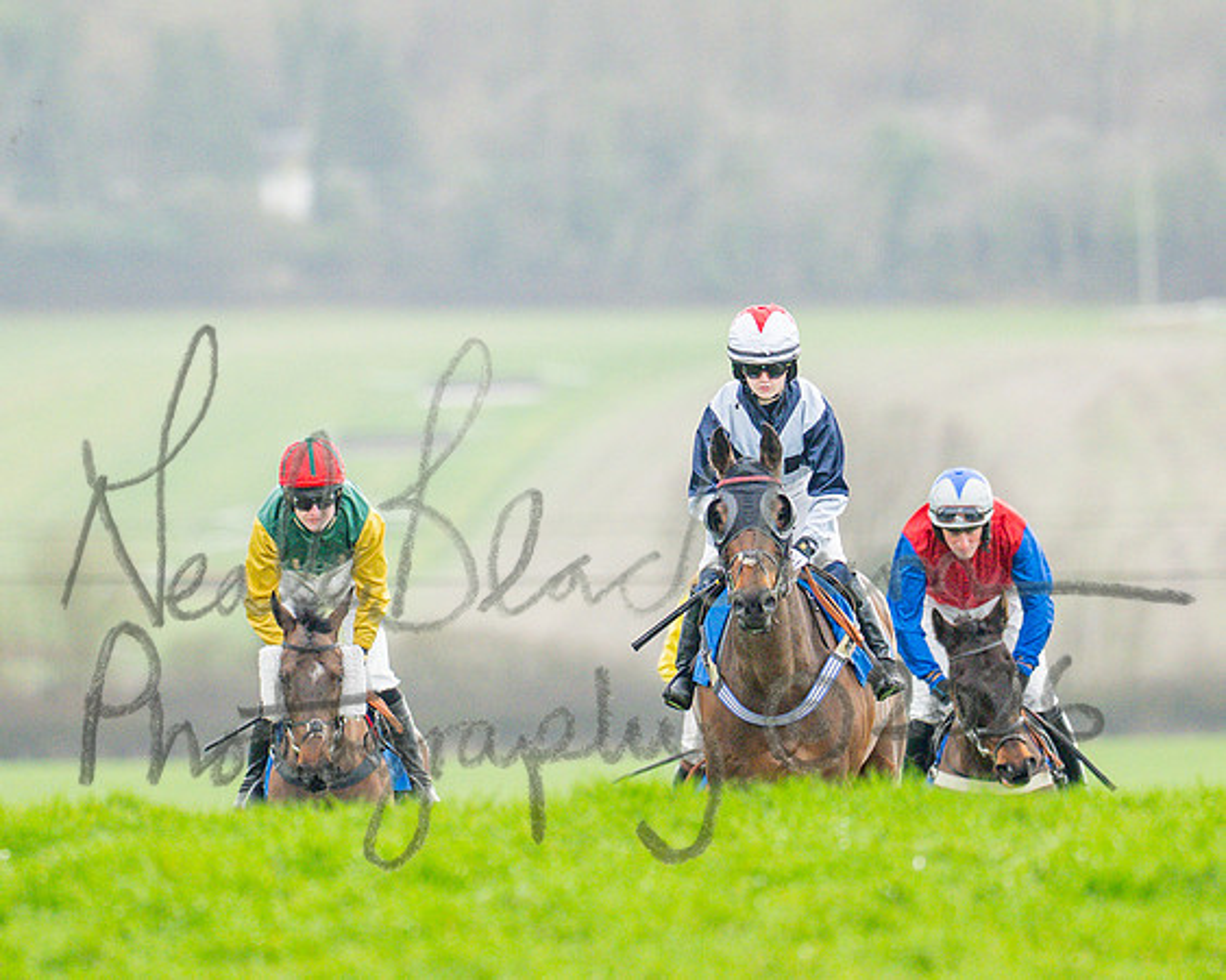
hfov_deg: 1.8
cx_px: 518
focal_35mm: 1049
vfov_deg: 1.5
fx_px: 38061
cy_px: 520
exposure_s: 1/800
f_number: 4.5
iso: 1000
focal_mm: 400
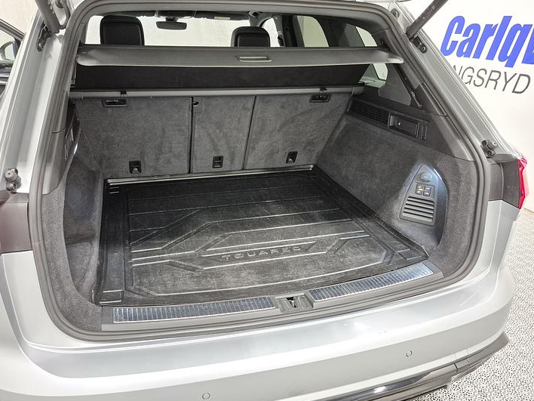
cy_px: 201
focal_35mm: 26
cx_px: 246
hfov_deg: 67.2
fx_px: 401
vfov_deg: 53.1
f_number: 1.8
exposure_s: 1/100
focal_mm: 5.4
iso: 1250
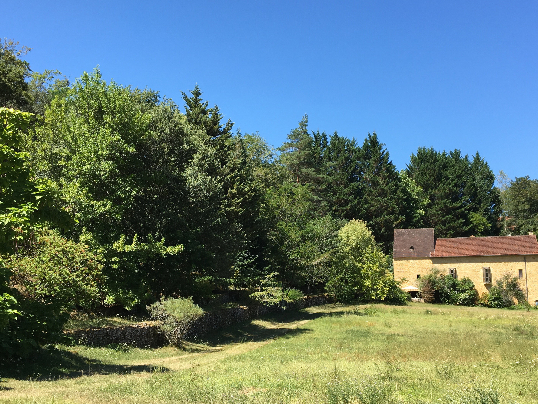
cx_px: 314
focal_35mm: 41
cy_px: 225
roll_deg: +1.4
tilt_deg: +6.1
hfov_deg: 45.6
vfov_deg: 35.1
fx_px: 637
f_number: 2.2
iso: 25
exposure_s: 1/874
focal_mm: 4.15
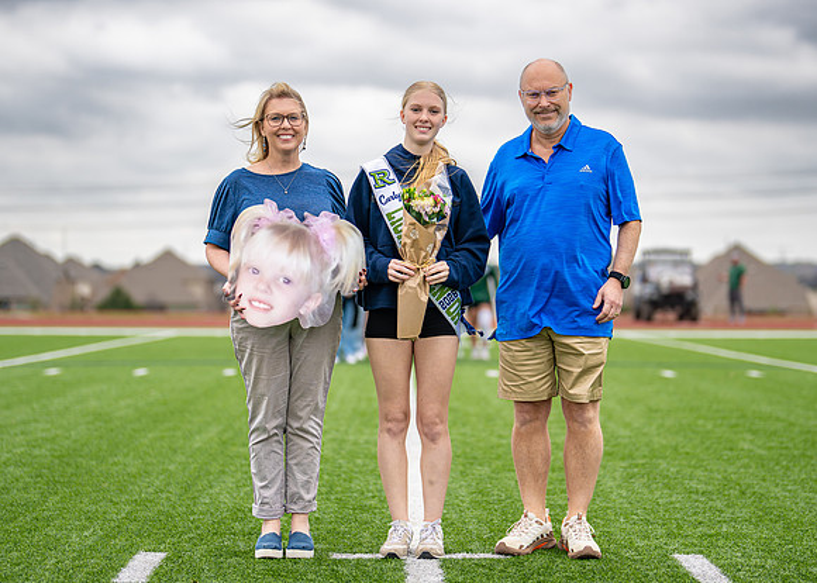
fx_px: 1833
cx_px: 429
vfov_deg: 18.1
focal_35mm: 79
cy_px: 284
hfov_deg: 25.1
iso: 125
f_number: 1.2
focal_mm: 50
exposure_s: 1/3200
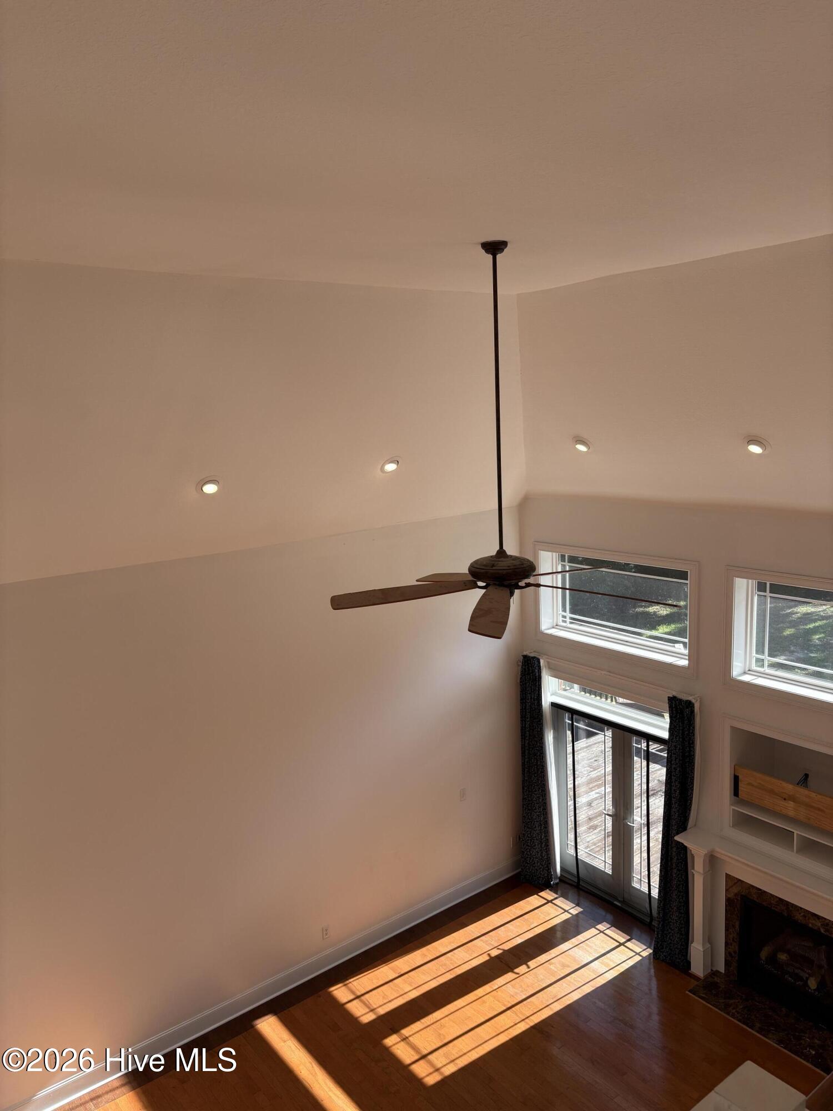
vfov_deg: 67.3
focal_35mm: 26
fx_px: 834
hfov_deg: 53.1
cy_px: 556
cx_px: 416
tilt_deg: -9.5
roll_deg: +2.3
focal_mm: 5.96
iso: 50
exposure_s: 1/375
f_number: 1.6
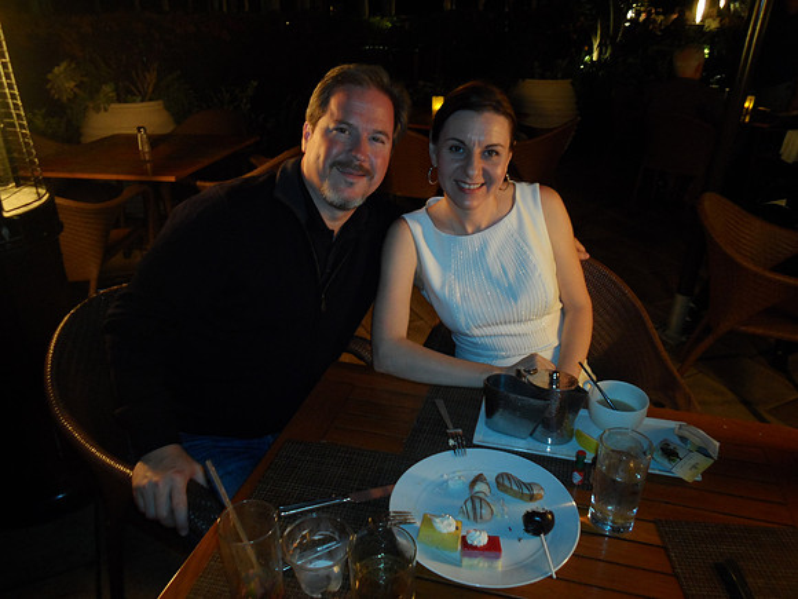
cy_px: 300
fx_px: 576
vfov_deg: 54.9
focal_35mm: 25
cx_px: 399
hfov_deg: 69.4
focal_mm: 4.5
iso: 400
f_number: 2.5
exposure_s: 1/4
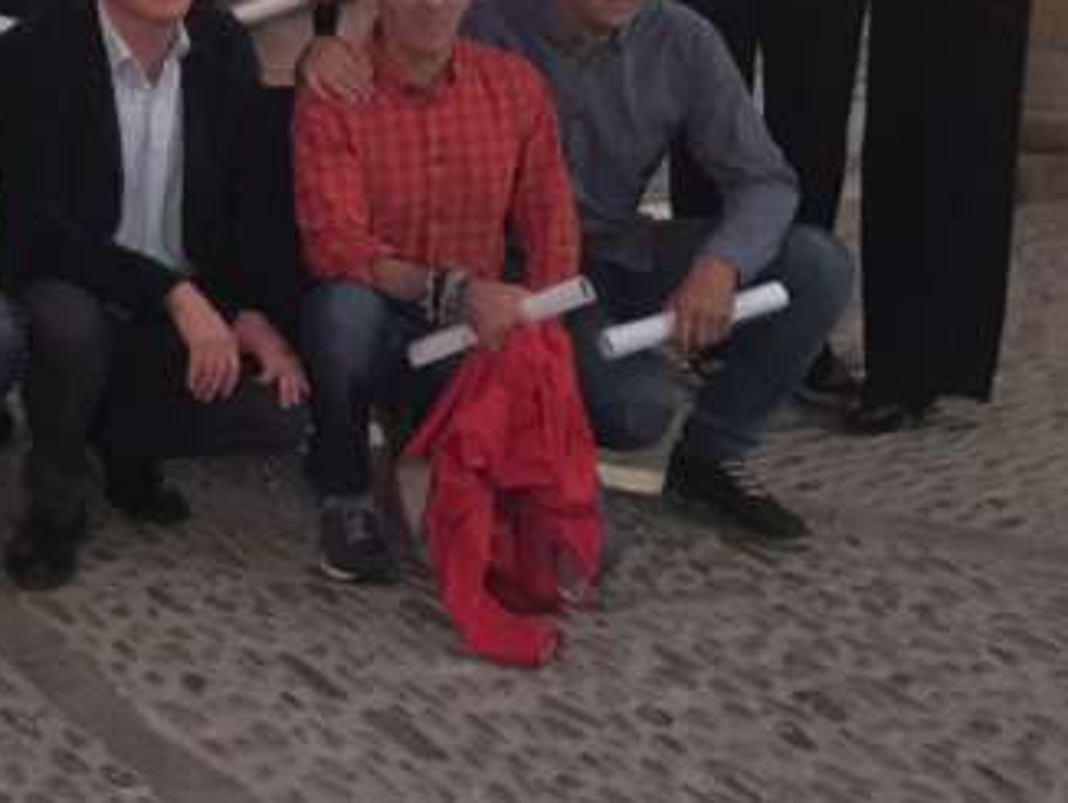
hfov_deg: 22.2
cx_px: -275
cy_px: -116
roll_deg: -0.9
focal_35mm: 80
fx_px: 2470
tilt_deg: -7.0
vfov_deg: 17.7
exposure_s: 1/4
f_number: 2.2
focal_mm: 4.15
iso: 200
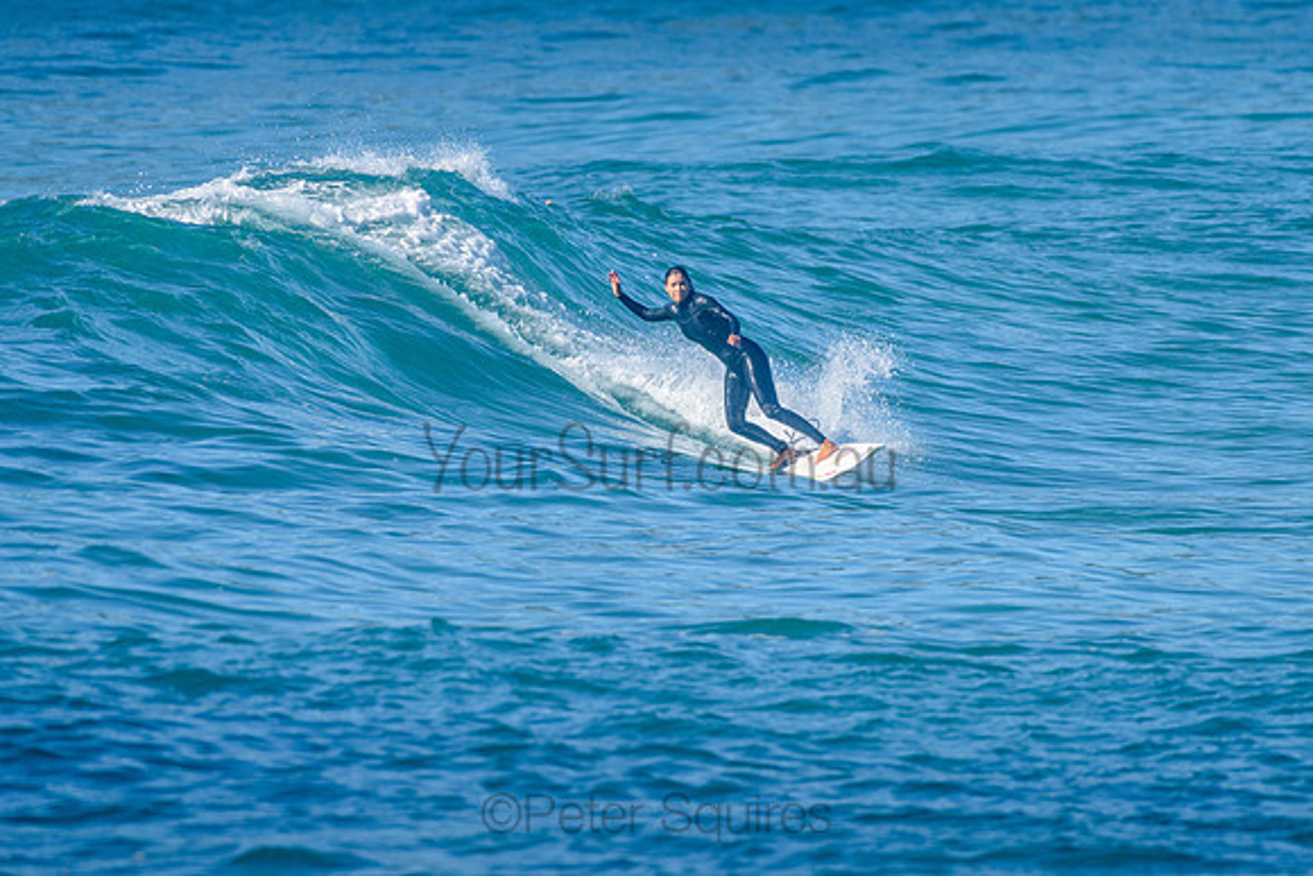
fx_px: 22354
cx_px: 669
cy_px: 367
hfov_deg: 3.4
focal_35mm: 613
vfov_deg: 2.2
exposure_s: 1/2000
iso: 280
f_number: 5.6
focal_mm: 500
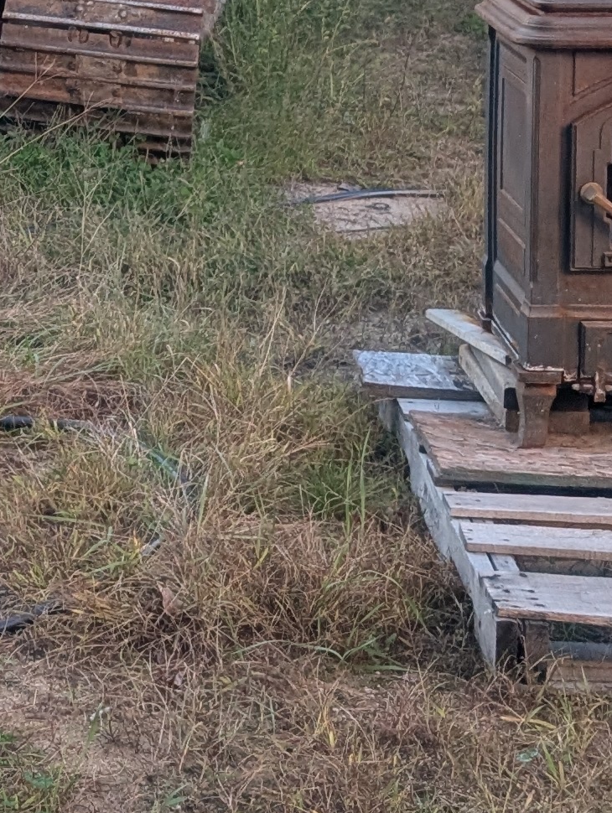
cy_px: -77
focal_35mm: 101
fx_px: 2376
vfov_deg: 18.7
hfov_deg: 14.1
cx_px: -189
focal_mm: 6.9
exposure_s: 1/209
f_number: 1.68
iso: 21
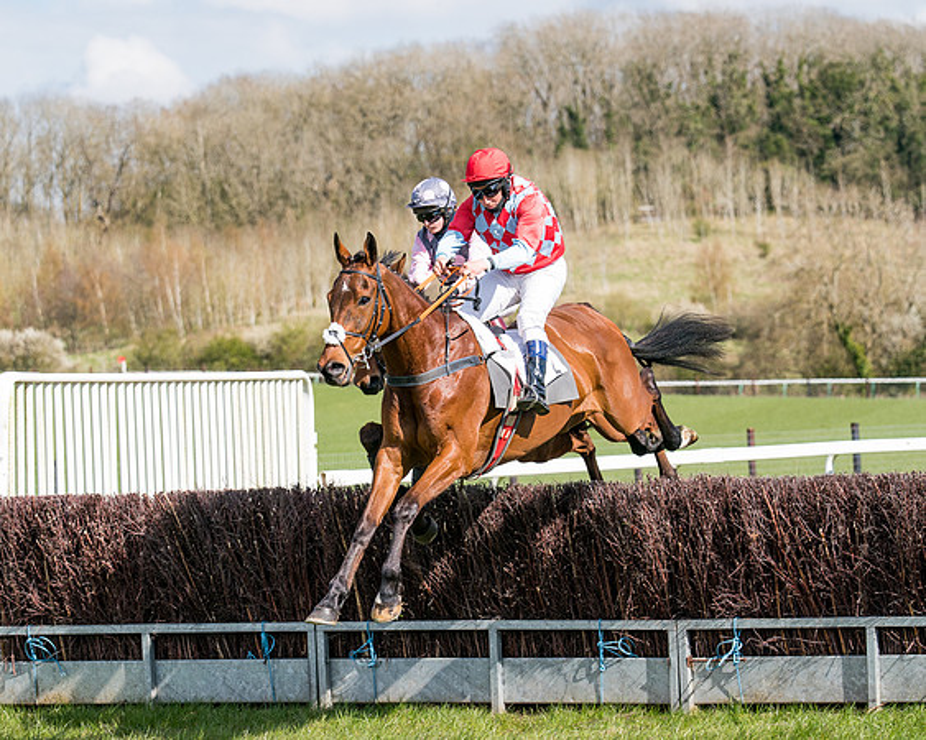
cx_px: 440
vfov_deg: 8.7
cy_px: 419
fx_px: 4878
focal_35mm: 178
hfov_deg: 10.8
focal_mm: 118
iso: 400
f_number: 4.5
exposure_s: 1/2000
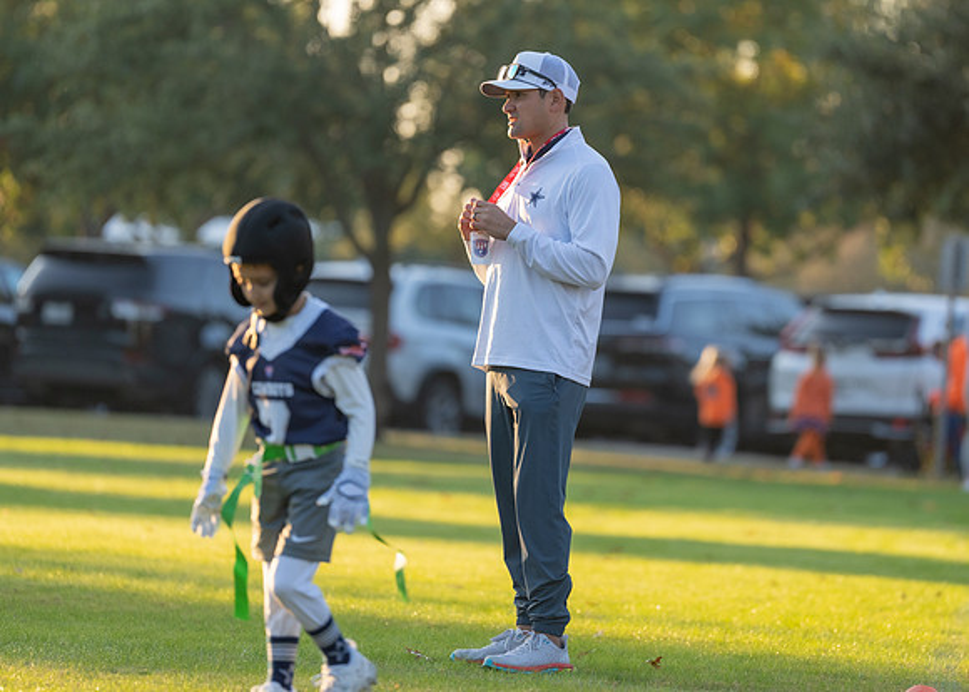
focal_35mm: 265
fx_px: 7289
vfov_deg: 5.4
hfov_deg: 7.6
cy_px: 277
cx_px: 543
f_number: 2.8
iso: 400
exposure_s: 1/1000
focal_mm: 200
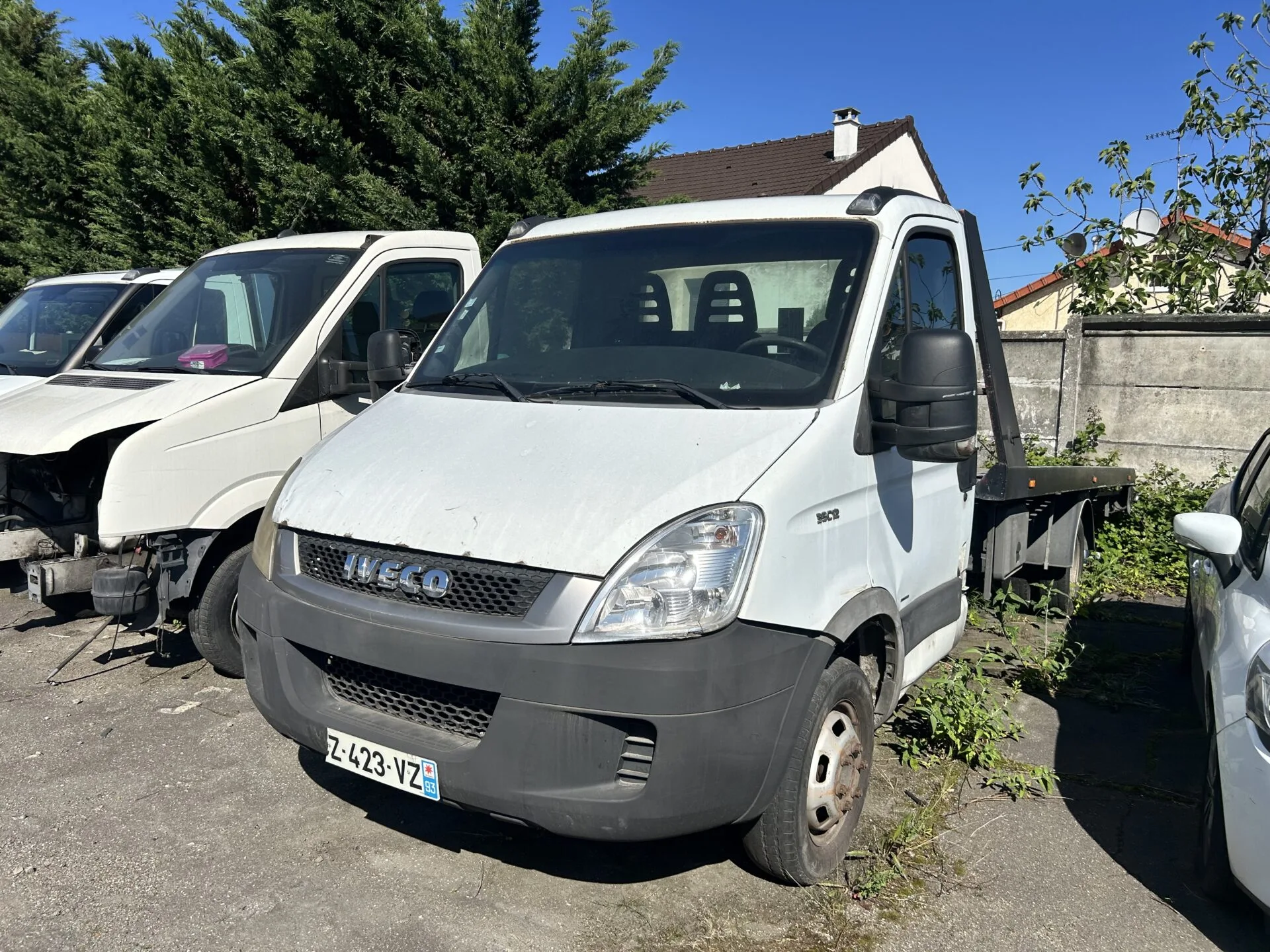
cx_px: 635
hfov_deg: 67.3
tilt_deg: -3.3
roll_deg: -0.8
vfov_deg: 53.1
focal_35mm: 26
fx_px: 954
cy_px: 476
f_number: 1.5
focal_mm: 5.7
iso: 50
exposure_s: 1/6993
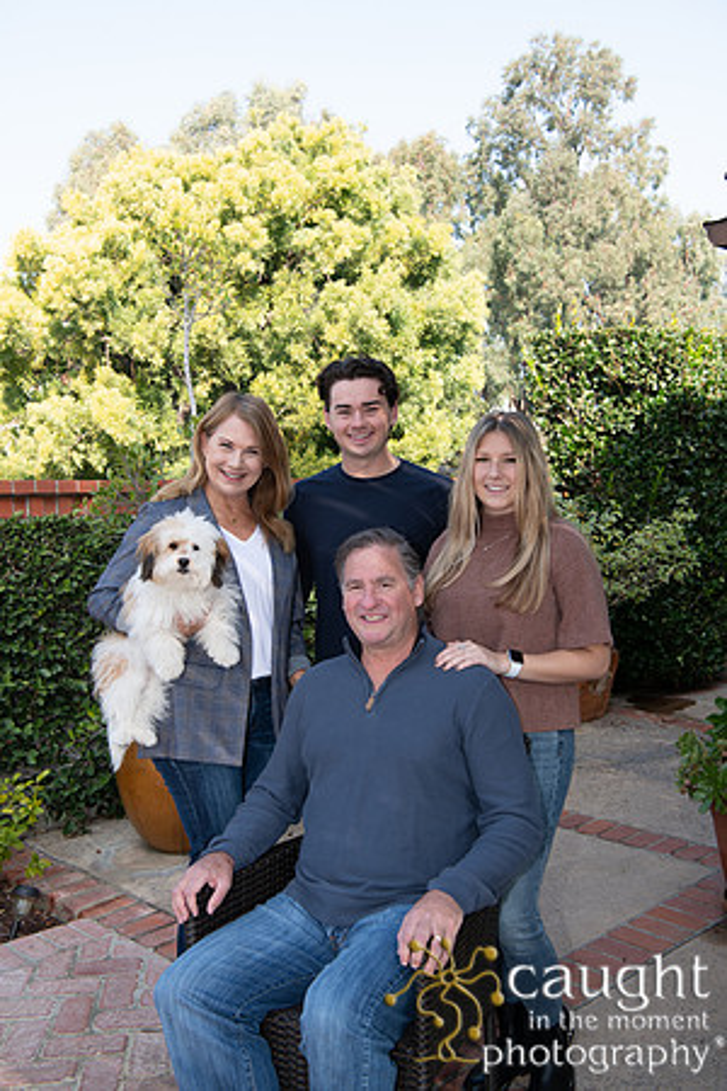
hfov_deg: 36.9
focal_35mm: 36
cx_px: 364
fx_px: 1090
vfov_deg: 53.1
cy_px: 546
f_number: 8
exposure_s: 1/160
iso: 250
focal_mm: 36
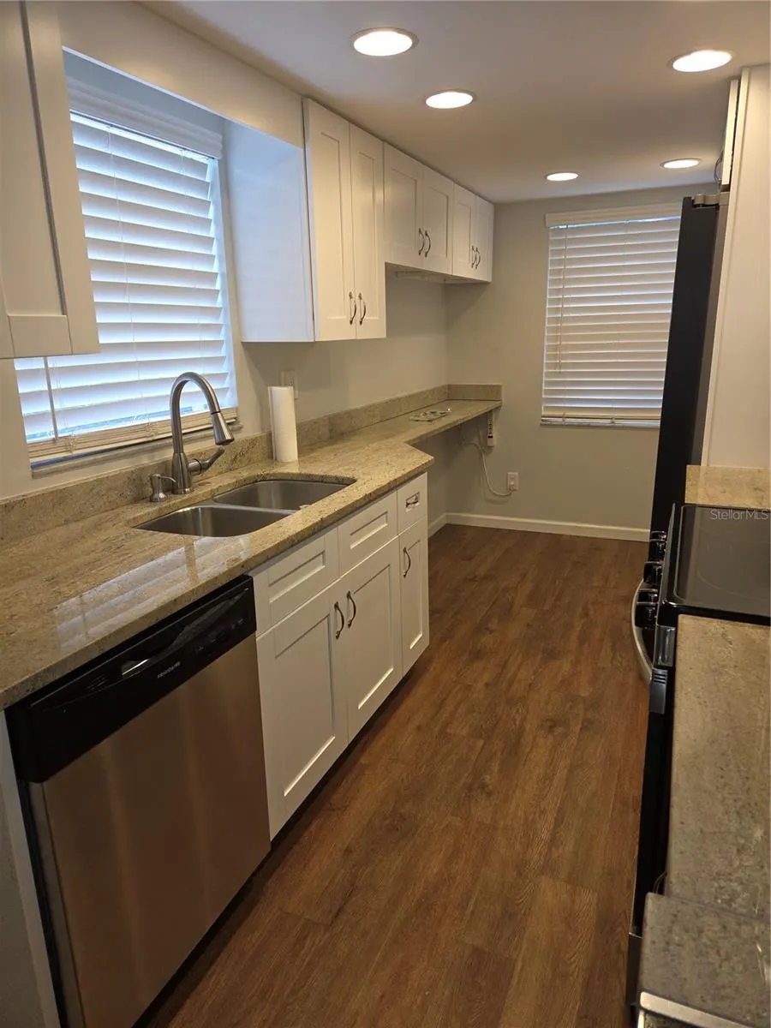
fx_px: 683
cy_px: 514
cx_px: 386
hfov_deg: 58.9
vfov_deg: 73.9
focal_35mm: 23
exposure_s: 1/60
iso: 40
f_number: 1.8
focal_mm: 5.4
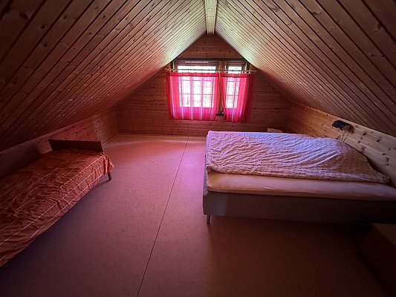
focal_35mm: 14
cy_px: 148
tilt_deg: -25.7
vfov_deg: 85.7
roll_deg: -1.1
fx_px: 160
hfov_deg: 102.1
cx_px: 198
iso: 1000
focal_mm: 2.22
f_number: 2.2
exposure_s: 1/60
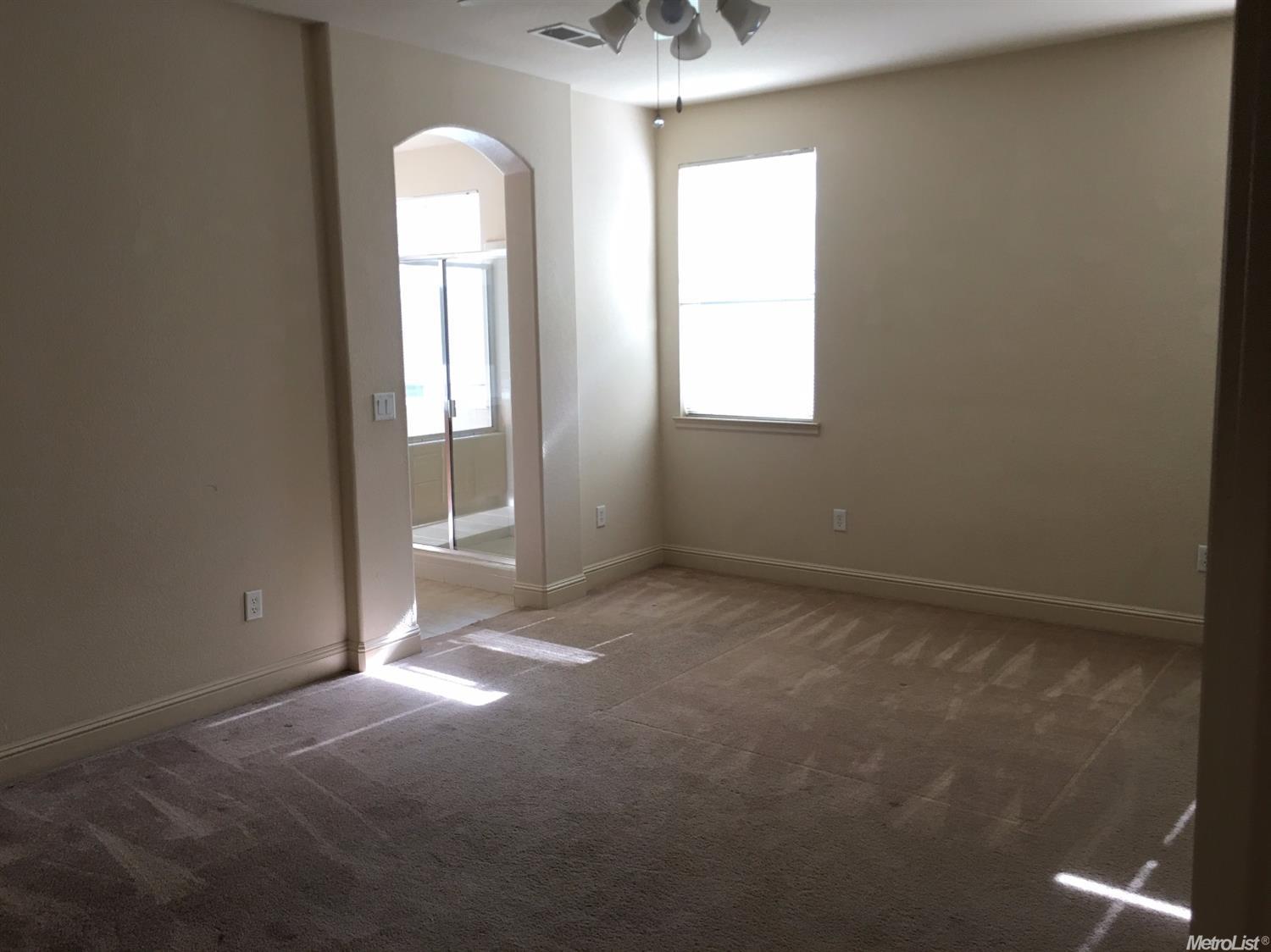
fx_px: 1064
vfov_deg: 48.2
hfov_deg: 61.7
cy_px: 476
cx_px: 636
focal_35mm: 29
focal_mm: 4.15
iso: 32
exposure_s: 1/40
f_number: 2.2
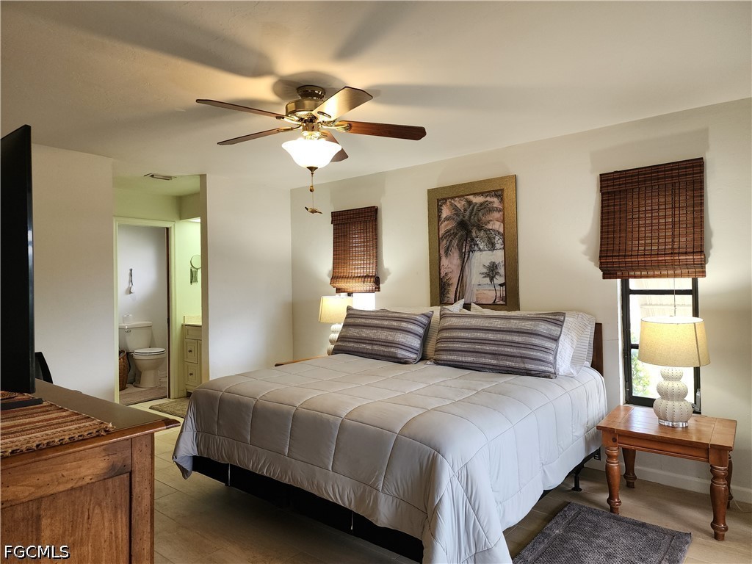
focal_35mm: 23
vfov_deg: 58.9
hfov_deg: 73.9
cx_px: 376
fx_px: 500
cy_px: 282
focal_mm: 6.4
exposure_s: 1/120
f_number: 1.8
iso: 160
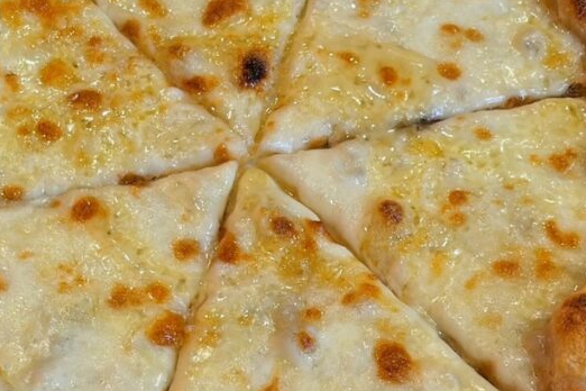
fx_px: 1725
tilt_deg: -57.5
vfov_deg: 12.9
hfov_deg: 19.3
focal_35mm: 106
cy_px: 213
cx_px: 248
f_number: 1.6
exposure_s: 1/50
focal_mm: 5.96
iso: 100
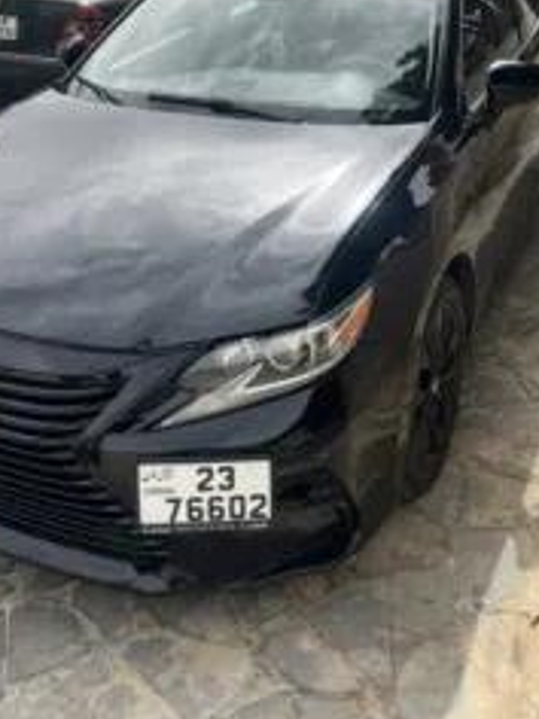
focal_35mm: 44
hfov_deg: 32.8
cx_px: 228
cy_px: 137
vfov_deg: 41.0
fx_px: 913
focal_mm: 5.7
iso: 50
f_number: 1.5
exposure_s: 1/3077
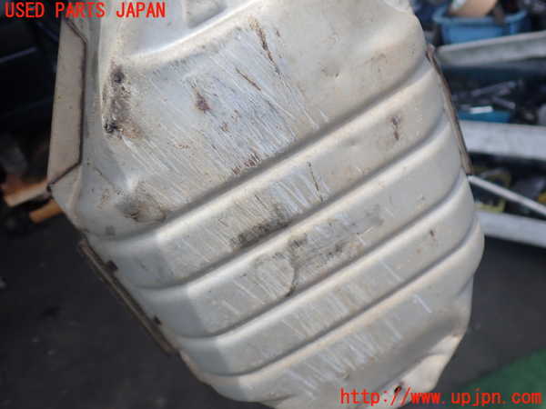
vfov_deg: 46.8
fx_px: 473
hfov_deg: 60.0
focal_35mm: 30
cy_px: 204
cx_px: 273
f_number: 6.3
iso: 100
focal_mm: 5.4
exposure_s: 1/125
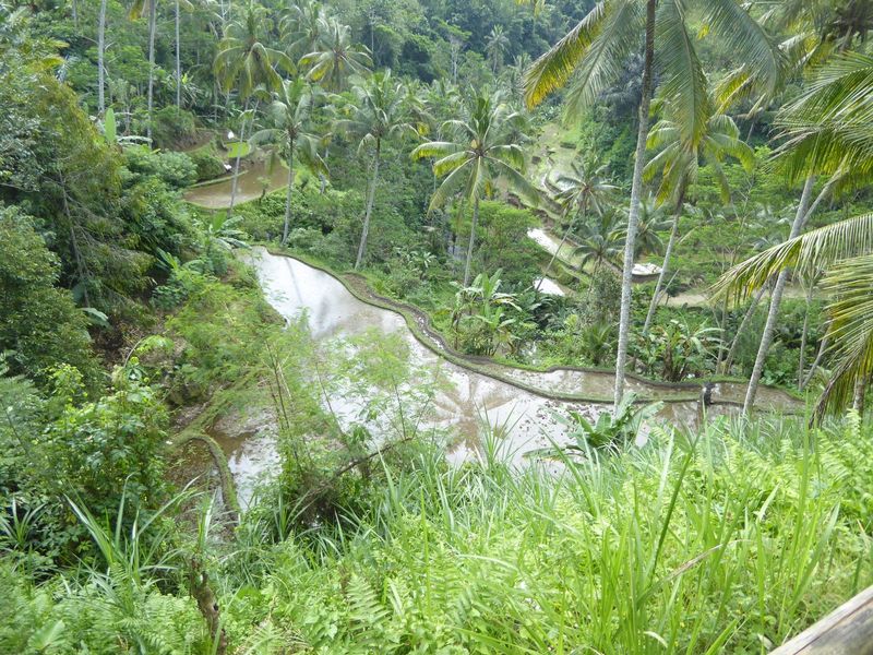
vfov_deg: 54.9
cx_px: 436
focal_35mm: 25
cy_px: 328
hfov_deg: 69.4
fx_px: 630
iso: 80
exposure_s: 1/100
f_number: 3.3
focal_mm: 4.3
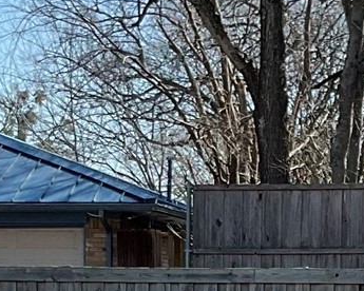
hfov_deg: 11.5
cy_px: 541
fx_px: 1810
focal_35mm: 168
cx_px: 210
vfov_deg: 8.8
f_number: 1.8
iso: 16
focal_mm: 3
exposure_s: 1/1121
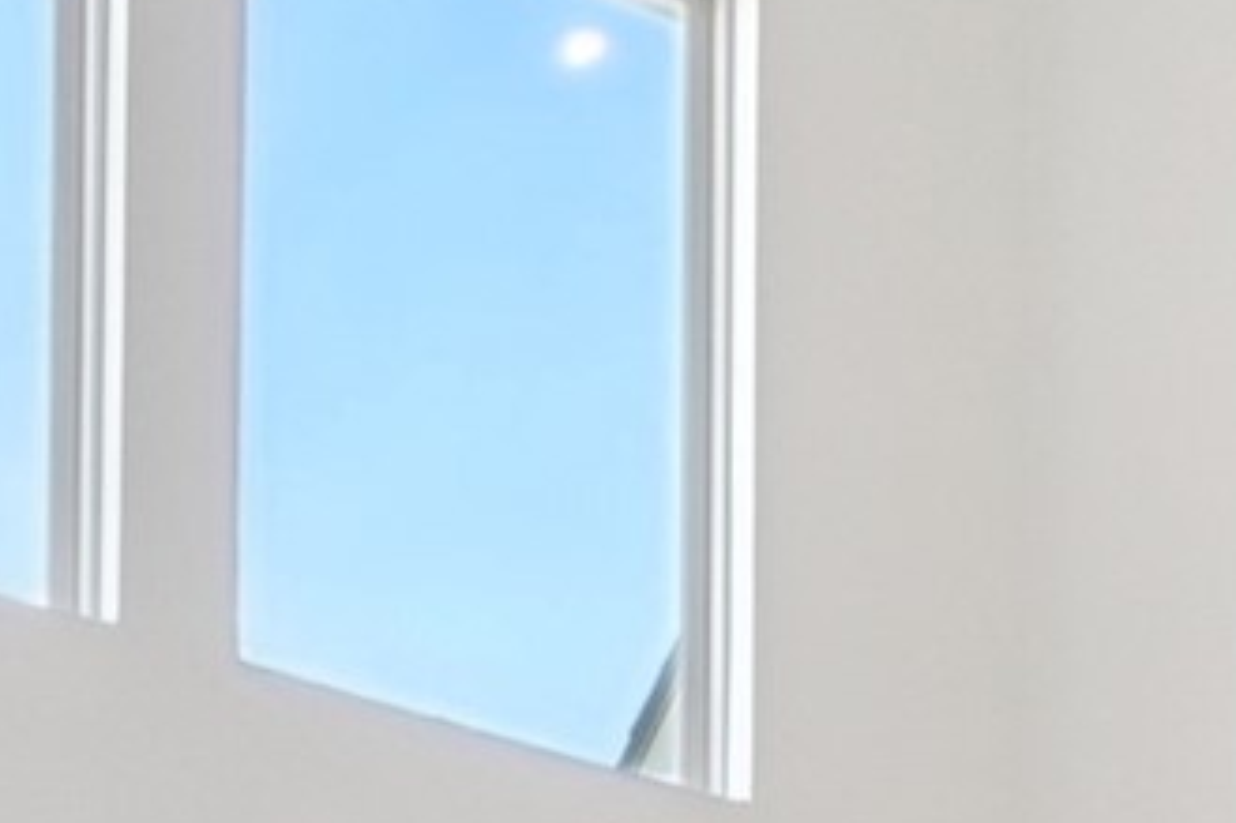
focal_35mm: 99
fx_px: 3397
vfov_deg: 10.3
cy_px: 2424
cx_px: 1525
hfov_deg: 19.3
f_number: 8
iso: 400
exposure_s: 1/15
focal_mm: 10
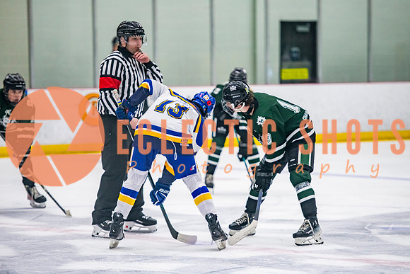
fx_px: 2148
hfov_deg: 10.9
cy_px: 134
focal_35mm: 189
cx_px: 214
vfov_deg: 7.3
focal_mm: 170
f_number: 3.2
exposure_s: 1/640
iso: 2000
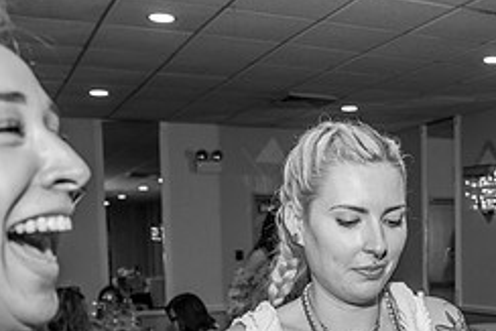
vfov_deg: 22.5
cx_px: 388
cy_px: 365
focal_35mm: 57
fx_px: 786
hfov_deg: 34.1
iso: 640
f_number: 4
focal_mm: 24
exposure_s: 1/200
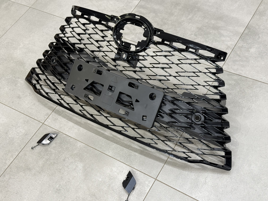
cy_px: 100
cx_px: 134
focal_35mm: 48
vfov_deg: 30.3
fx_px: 372
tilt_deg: -52.8
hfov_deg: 39.7
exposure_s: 1/50
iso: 160
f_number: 1.78
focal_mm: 6.76
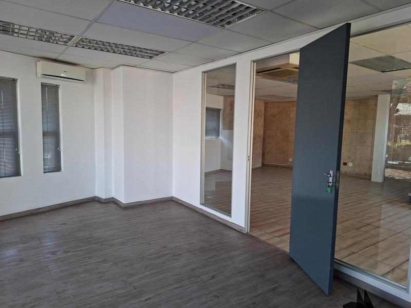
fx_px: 273
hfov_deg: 73.9
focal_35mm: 23
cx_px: 206
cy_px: 154
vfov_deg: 58.9
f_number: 1.8
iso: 80
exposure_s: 1/100
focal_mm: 5.54
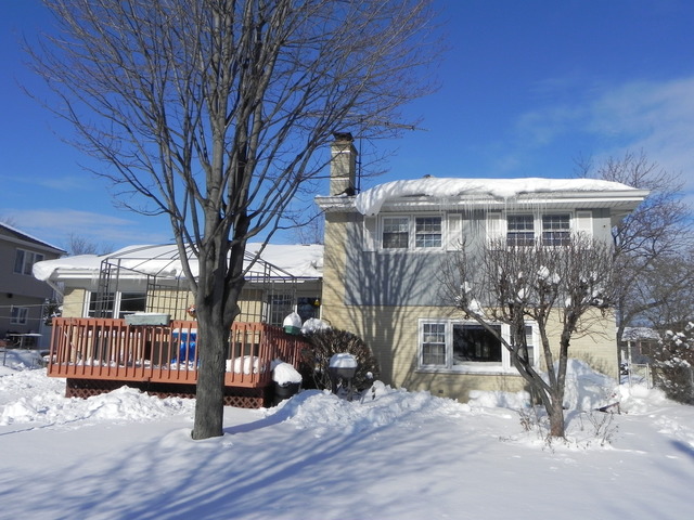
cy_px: 260
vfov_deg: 48.2
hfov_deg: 61.7
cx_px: 347
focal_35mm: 29
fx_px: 581
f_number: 8
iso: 160
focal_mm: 5.2
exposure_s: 1/678
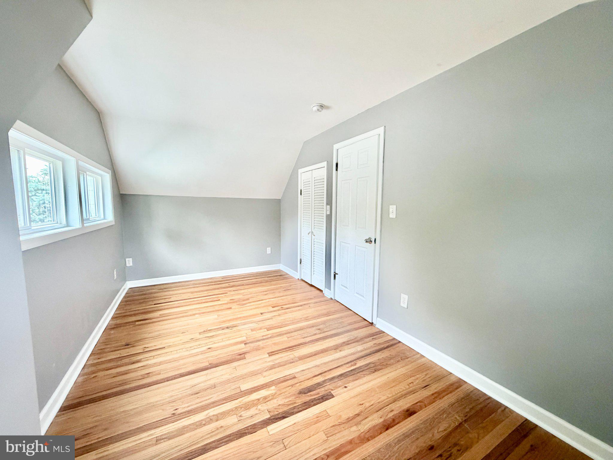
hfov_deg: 102.1
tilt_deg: -6.0
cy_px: 230
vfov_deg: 85.7
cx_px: 306
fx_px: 248
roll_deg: +0.0
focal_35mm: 14
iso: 320
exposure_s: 1/110
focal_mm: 2.22
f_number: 2.2
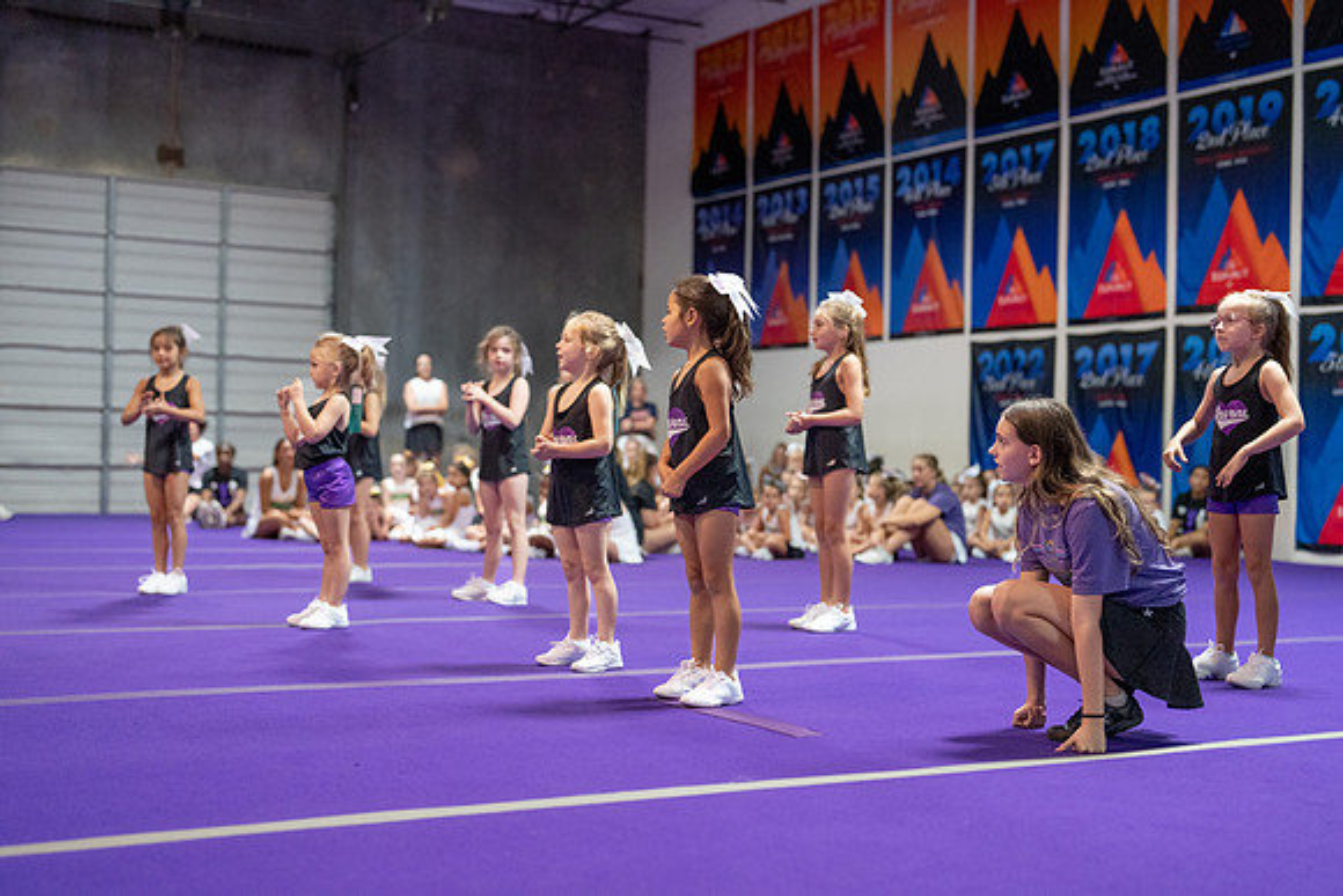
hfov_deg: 39.6
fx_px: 1866
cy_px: 448
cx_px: 672
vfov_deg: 27.0
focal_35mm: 50
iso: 4000
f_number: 1.8
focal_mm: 50
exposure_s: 1/1000
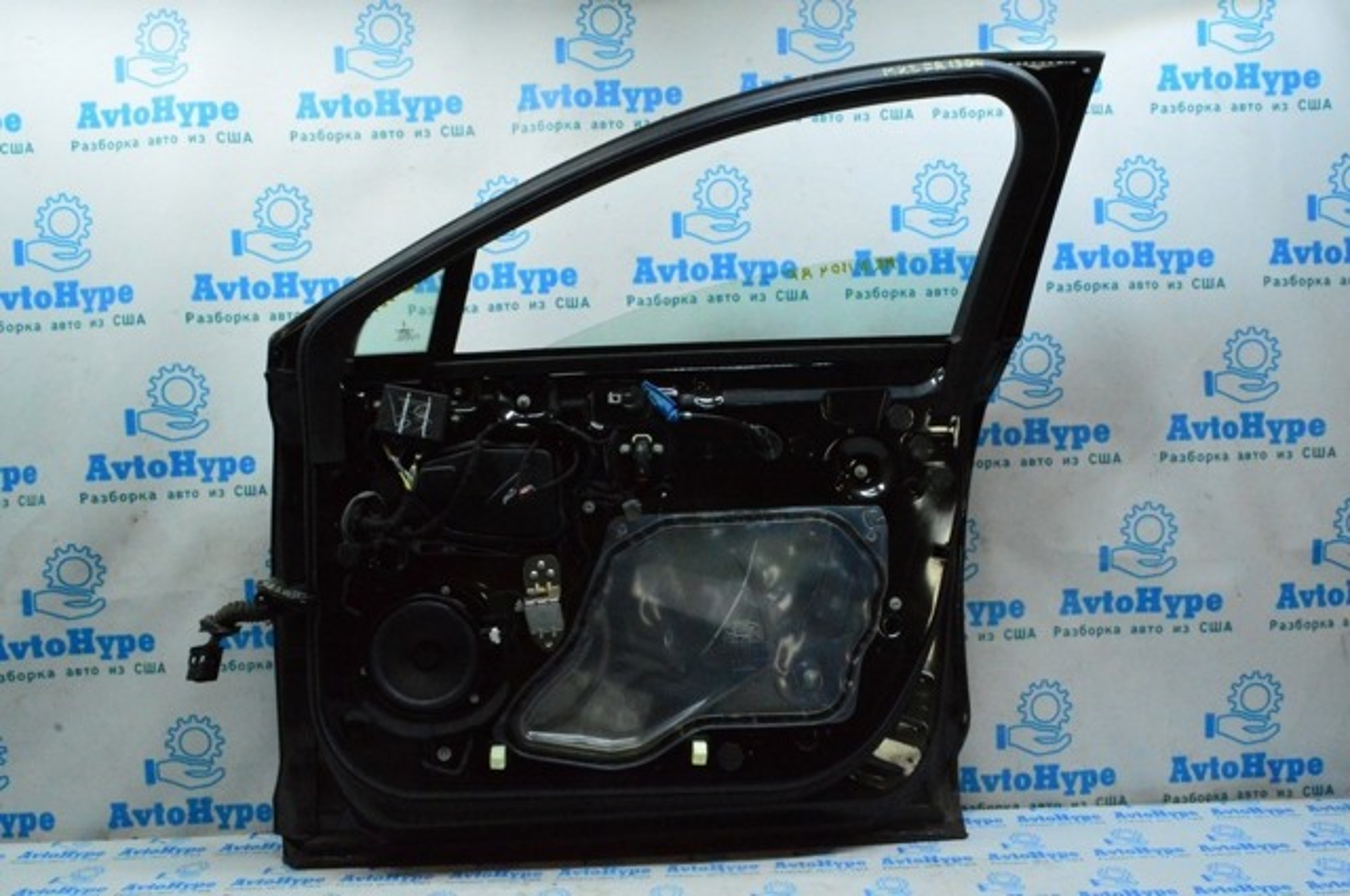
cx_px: 675
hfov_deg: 67.4
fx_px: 1011
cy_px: 448
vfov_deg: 47.8
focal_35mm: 27
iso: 6400
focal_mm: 18
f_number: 22
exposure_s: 1/40
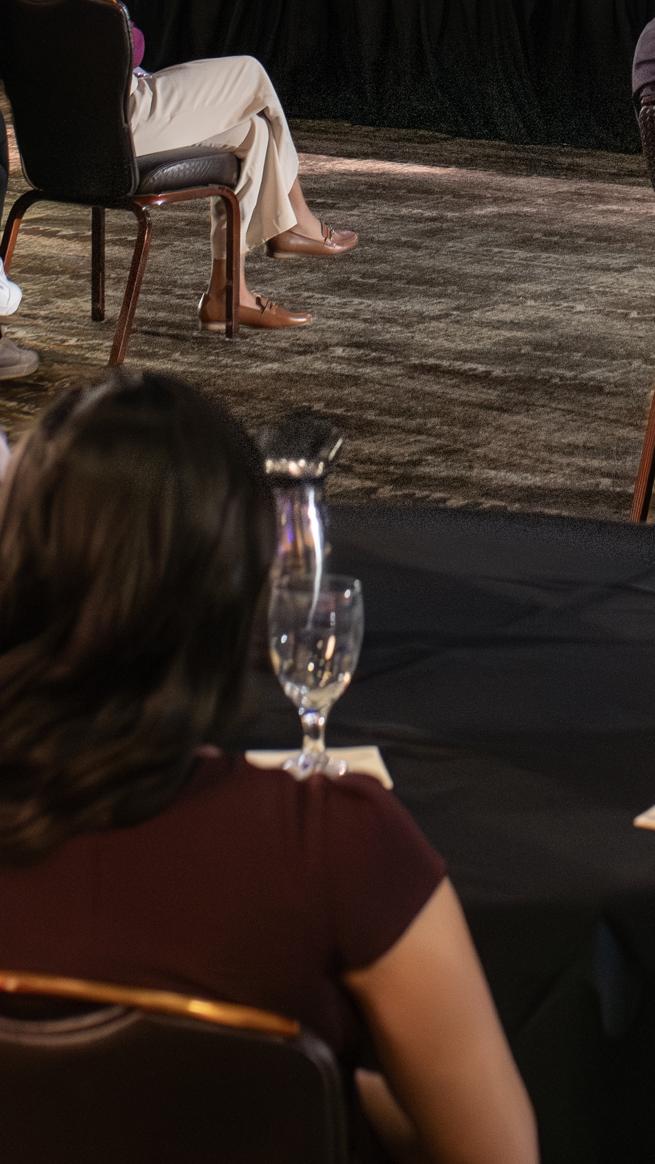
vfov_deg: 14.5
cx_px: 680
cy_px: -304
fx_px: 4415
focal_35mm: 143
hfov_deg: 8.4
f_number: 4.5
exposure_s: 1/40
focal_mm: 35
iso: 2000
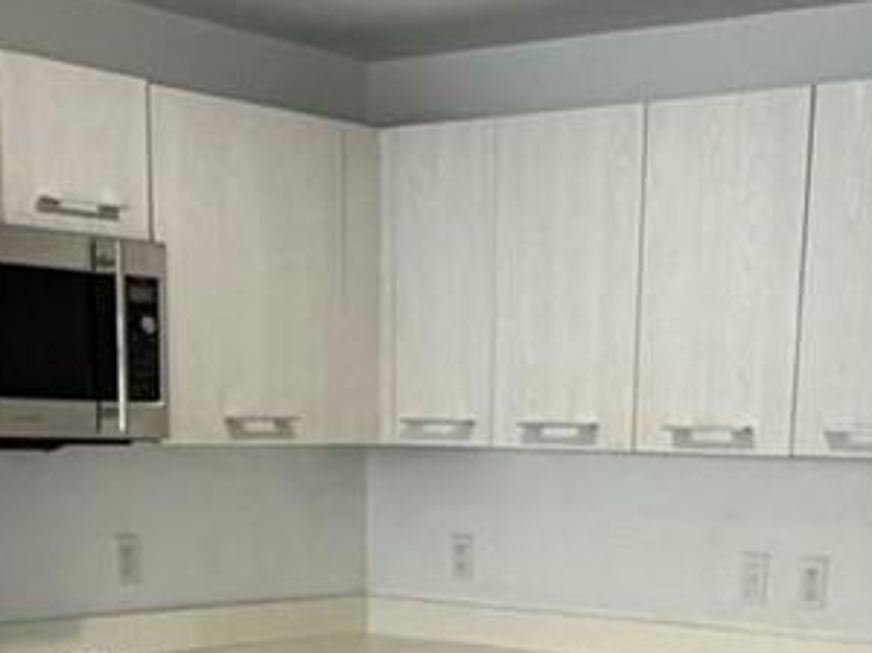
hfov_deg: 26.0
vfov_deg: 17.8
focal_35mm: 75
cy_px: 947
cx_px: 516
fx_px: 1889
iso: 250
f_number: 2.2
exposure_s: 1/121
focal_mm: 2.22
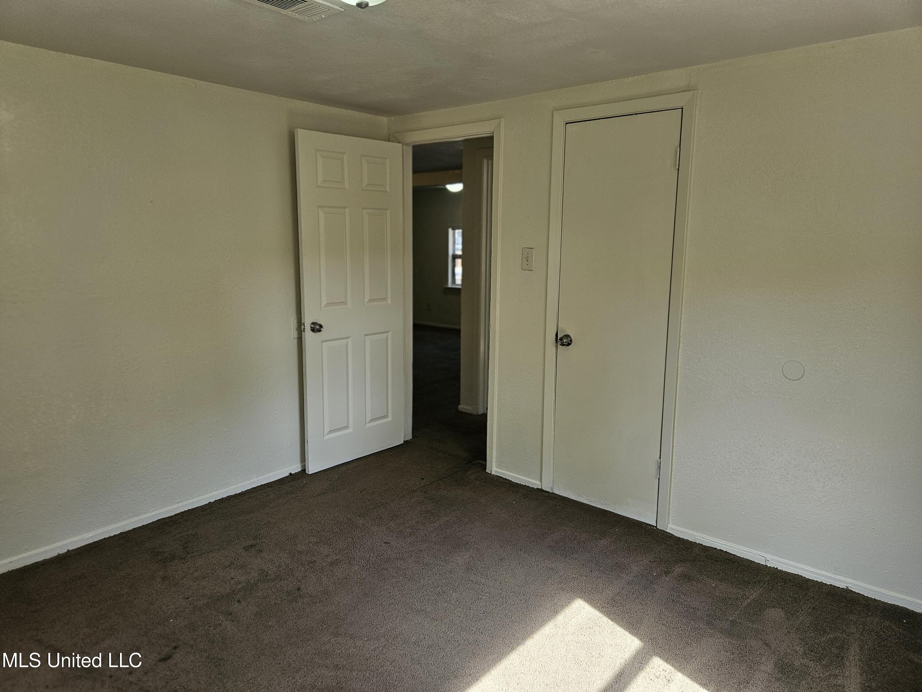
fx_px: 613
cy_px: 346
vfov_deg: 58.9
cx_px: 461
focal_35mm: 23
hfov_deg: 73.9
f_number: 1.8
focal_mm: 5.4
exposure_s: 1/207
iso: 80
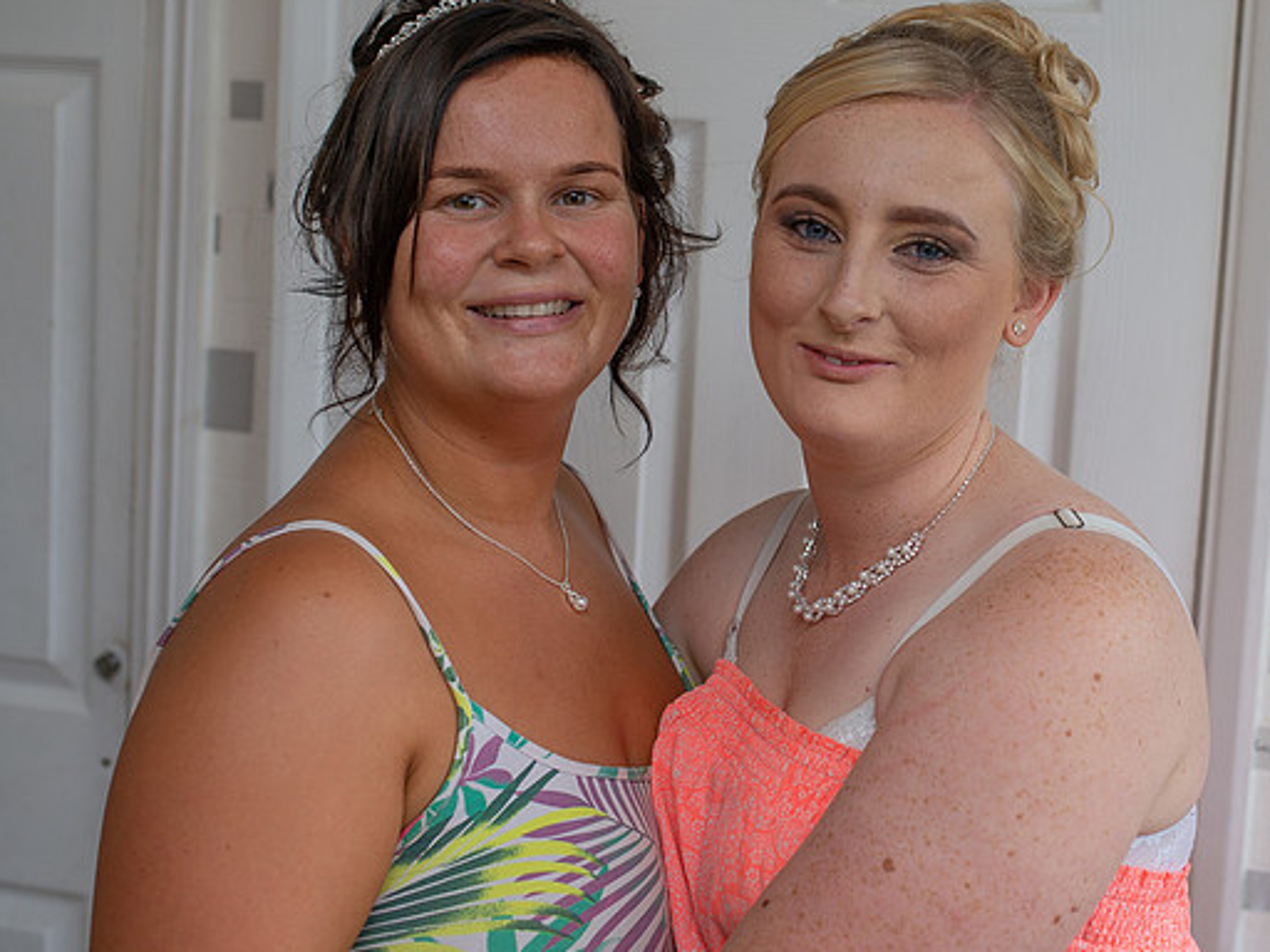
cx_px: 824
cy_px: 348
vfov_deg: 26.5
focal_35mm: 55
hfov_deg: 34.7
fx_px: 2018
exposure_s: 1/160
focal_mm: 35
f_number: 3.2
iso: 100
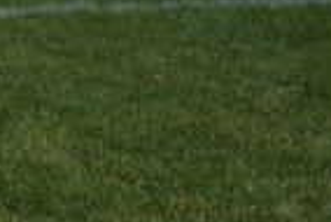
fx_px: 2623
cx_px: -340
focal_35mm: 285
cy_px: 40
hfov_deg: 7.0
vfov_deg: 4.8
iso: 400
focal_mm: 70
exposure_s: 1/1000
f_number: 6.3
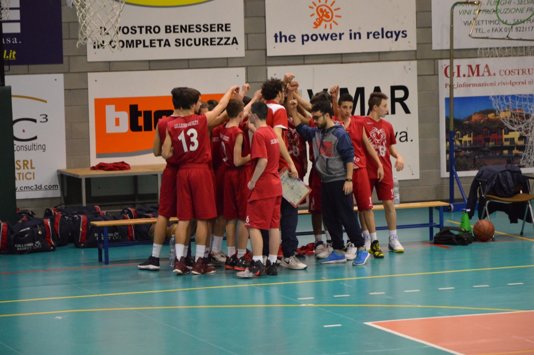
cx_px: 267
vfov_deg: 8.7
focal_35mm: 158
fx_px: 2334
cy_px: 178
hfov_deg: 13.1
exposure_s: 1/60
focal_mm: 105
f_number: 5.6
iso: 3200
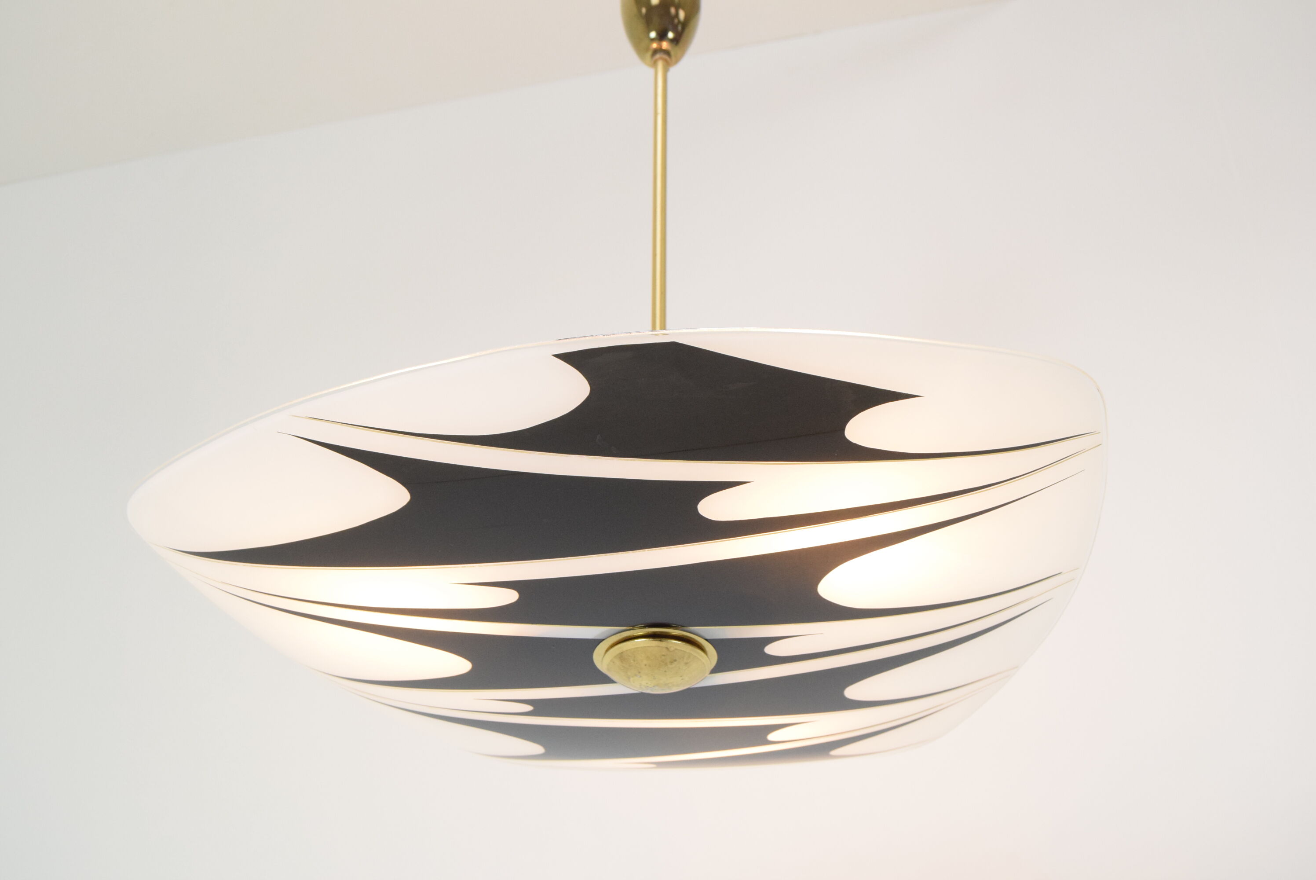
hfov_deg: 43.6
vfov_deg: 29.9
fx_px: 1646
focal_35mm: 45
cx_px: 658
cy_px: 440
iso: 1600
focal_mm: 30
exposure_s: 1/160
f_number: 6.3
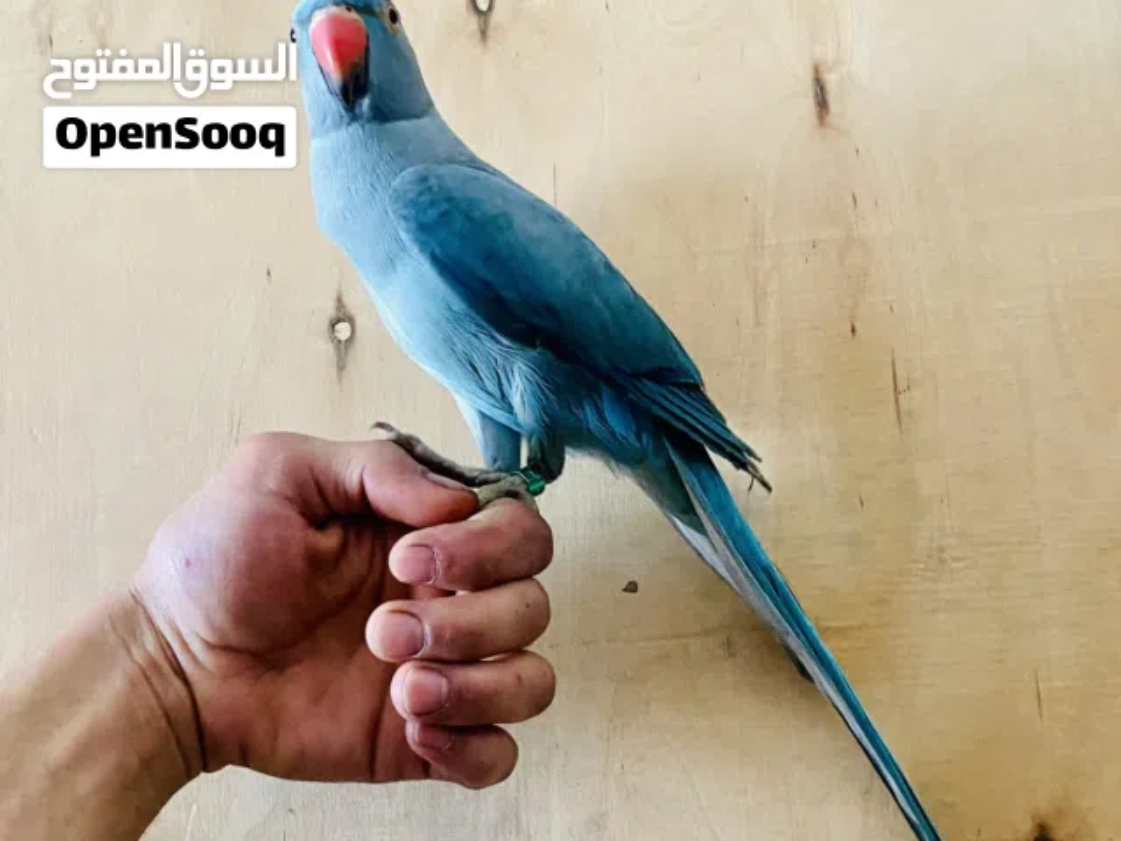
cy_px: 420
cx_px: 560
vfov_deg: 53.1
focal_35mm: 26
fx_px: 842
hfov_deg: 67.3
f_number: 1.8
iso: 320
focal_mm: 4.25
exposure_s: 1/60
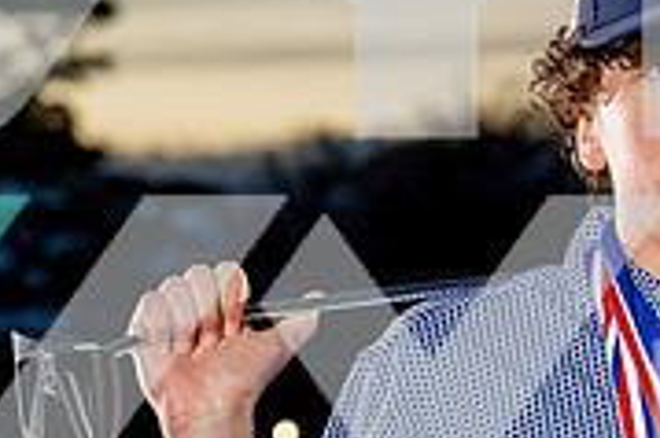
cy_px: 392
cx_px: 583
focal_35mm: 227
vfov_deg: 6.0
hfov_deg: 9.0
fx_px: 4158
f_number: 4
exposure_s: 1/250
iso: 400
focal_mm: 70
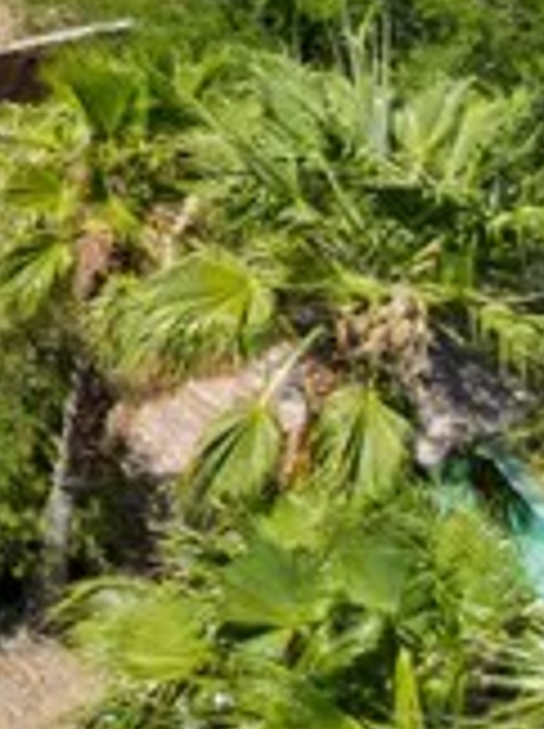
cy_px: -842
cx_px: -1358
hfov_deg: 7.7
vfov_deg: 11.4
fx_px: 3193
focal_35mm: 152
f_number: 2.8
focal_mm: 12.29
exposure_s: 1/160
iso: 100
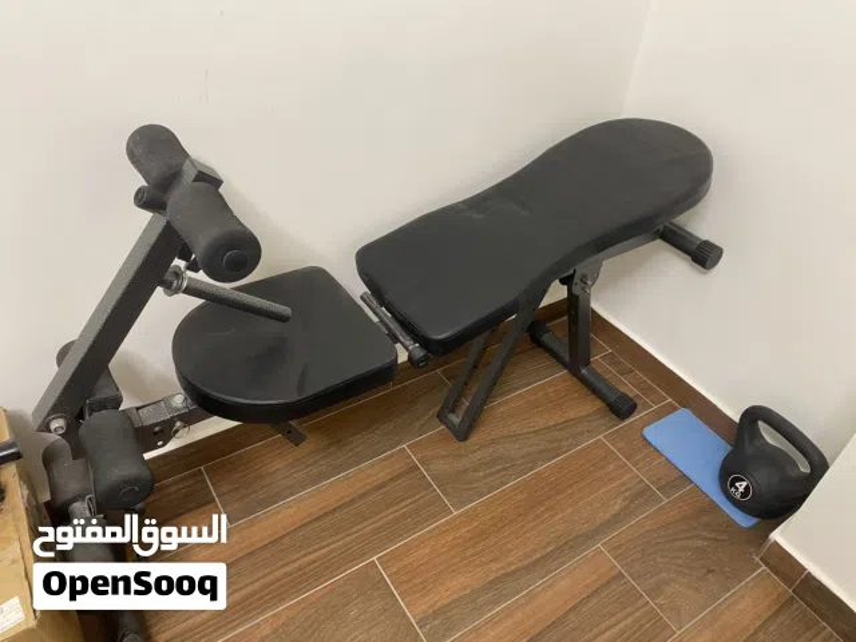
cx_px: 428
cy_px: 321
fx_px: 643
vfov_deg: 53.1
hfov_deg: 67.3
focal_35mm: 26
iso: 160
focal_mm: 4.25
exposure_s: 1/60
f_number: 1.8
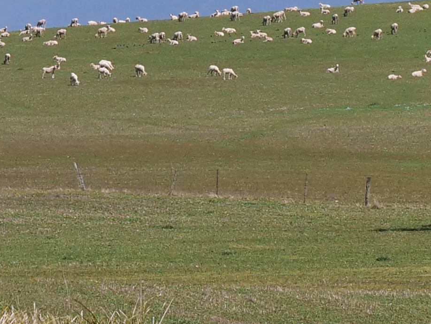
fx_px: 8407
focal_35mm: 675
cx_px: 139
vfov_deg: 2.2
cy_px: 73
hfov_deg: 2.9
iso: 100
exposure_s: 1/640
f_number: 6.3
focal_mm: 60
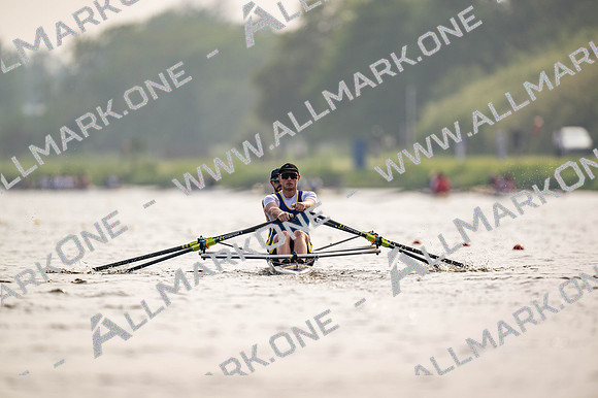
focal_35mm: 600
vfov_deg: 2.3
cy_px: 199
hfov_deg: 3.4
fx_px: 9963
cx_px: 299
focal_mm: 600
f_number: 4
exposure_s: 1/2500
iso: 180
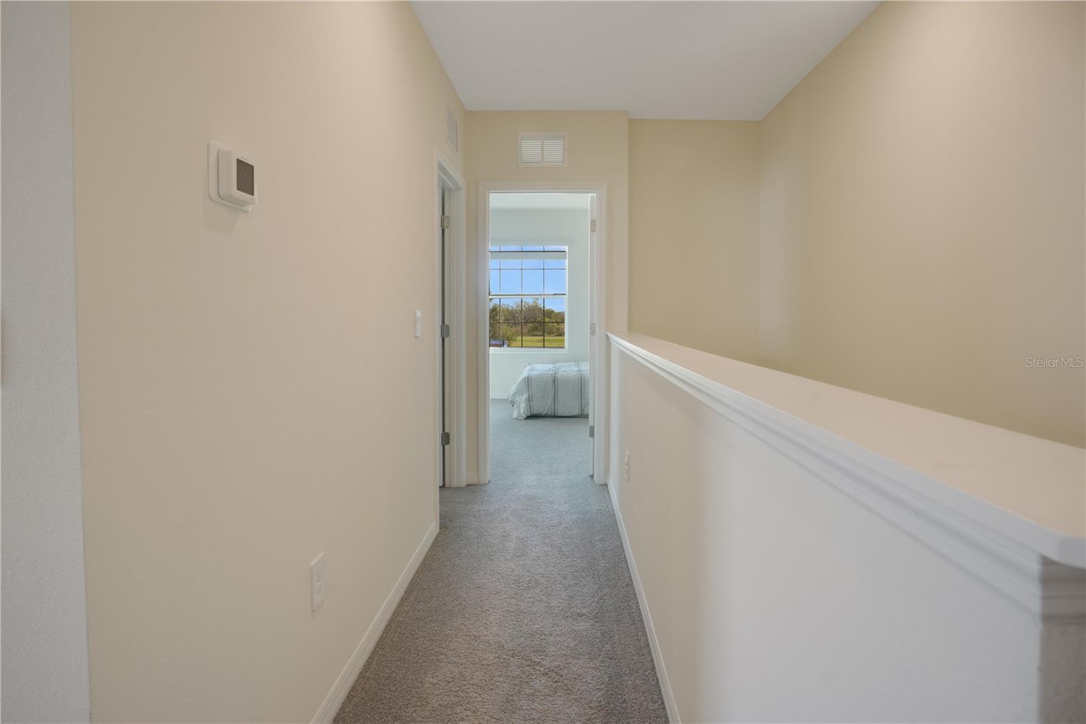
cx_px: 543
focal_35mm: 17
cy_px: 362
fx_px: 513
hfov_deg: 93.3
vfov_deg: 70.4
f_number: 8
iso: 800
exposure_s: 1/60
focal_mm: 17
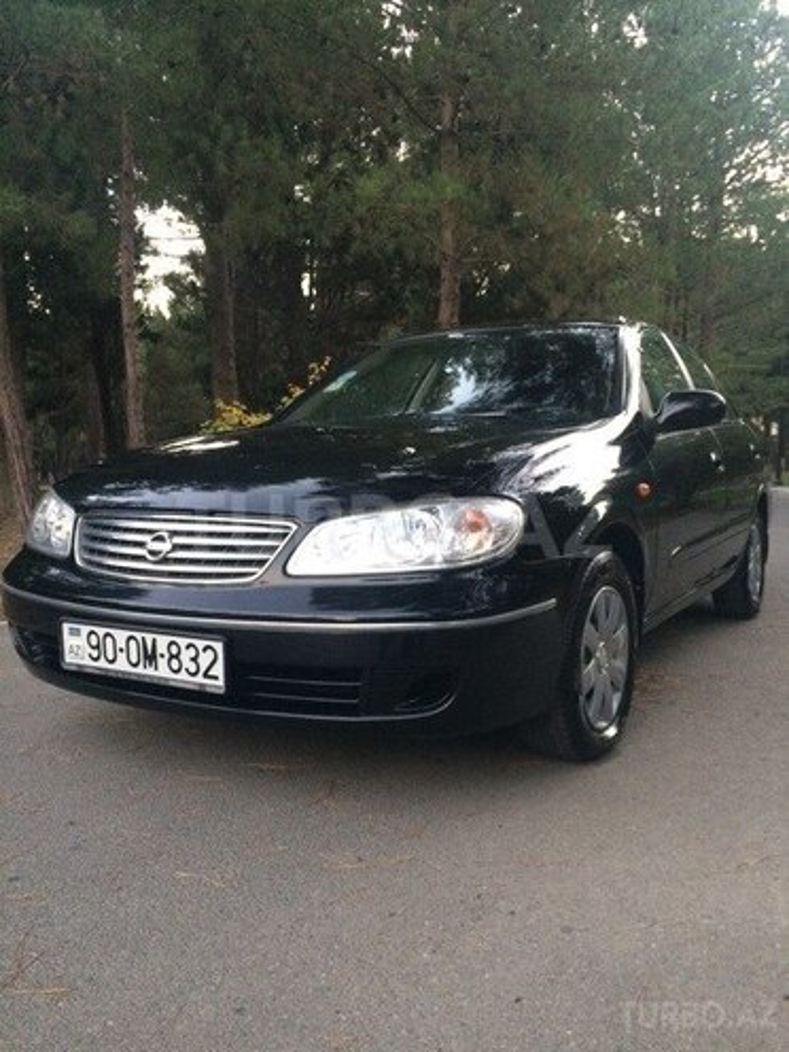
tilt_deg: -2.9
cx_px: 394
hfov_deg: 48.2
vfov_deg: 61.7
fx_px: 881
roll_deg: -0.7
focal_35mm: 29
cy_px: 526
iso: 320
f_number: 2.2
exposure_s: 1/25
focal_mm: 4.15
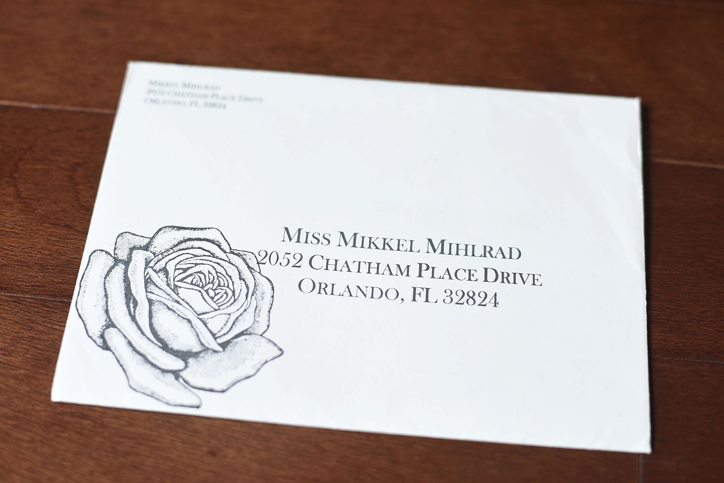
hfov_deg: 39.6
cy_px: 242
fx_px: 1006
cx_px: 362
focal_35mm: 50
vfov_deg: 27.0
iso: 500
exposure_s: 1/250
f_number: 2.8
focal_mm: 50
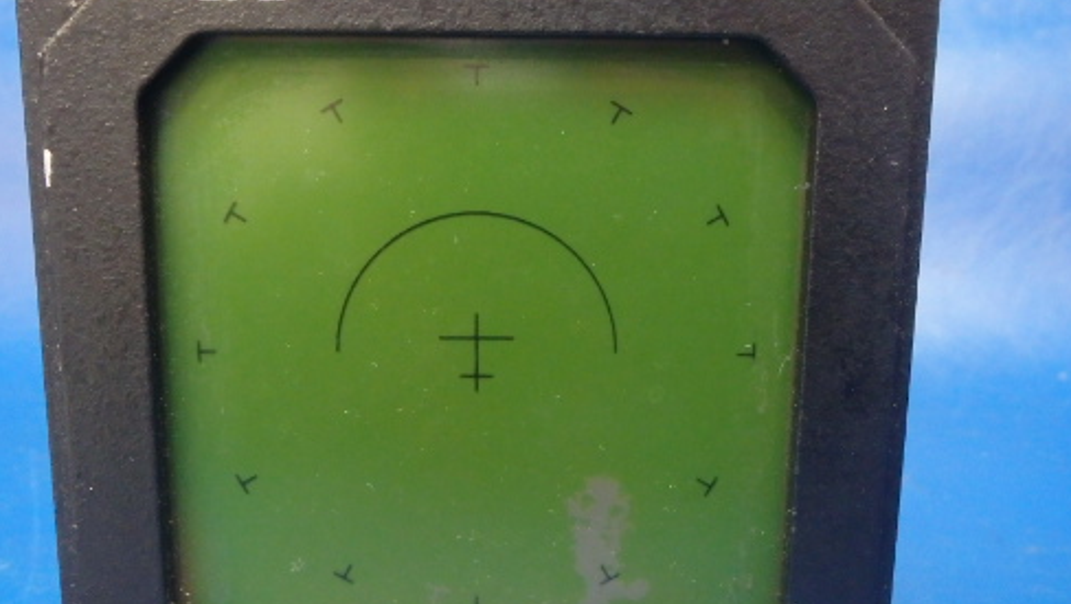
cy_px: 371
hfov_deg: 50.4
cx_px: 505
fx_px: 1136
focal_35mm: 40
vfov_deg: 29.6
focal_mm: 5
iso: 800
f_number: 3.9
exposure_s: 1/15
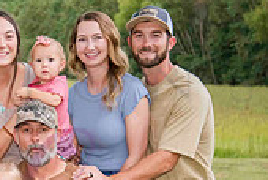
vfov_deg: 7.8
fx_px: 1320
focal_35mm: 177
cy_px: 160
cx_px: -35
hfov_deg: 11.4
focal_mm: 52
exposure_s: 1/640
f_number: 4.2
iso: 400
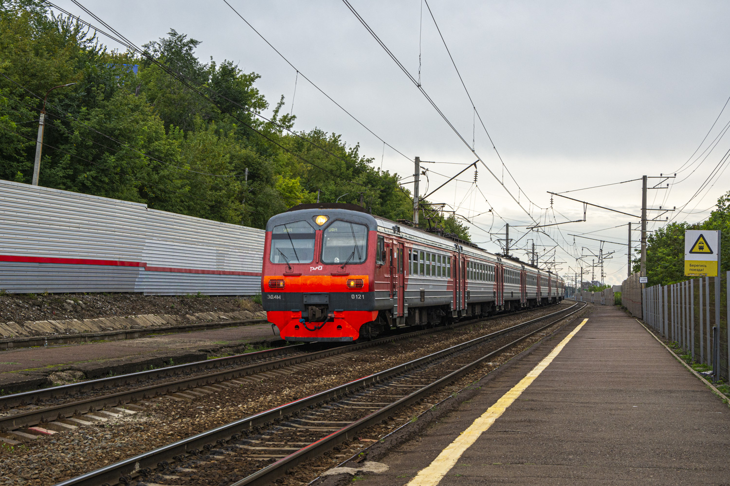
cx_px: 360
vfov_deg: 21.8
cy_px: 227
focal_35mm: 62
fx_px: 1264
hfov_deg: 32.2
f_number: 7.1
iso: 200
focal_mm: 38
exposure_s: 1/500
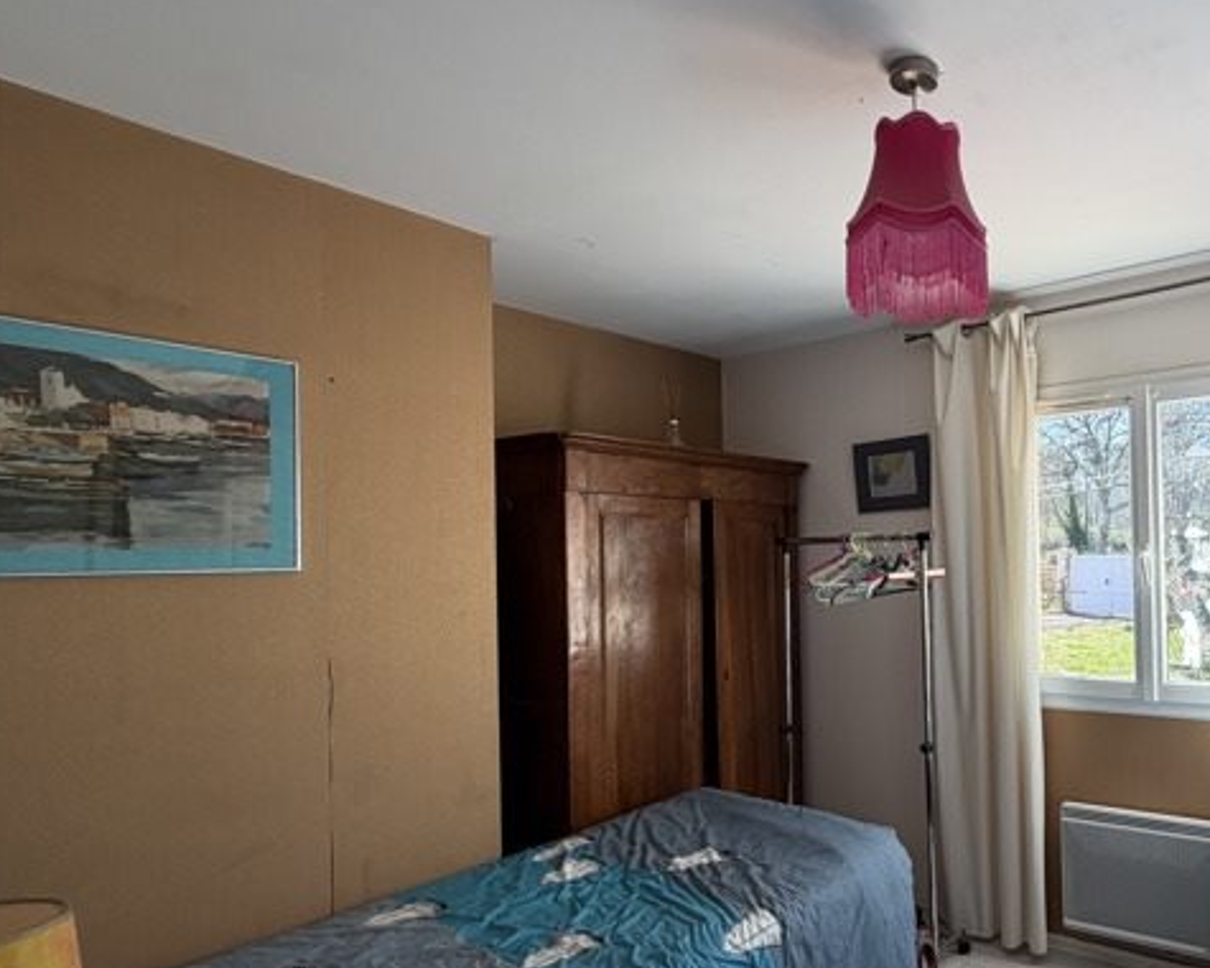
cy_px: 548
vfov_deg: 60.7
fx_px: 824
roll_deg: +1.9
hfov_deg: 65.3
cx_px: 986
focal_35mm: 23
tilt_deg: +2.4
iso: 64
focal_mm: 2.22
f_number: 2.2
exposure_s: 1/121
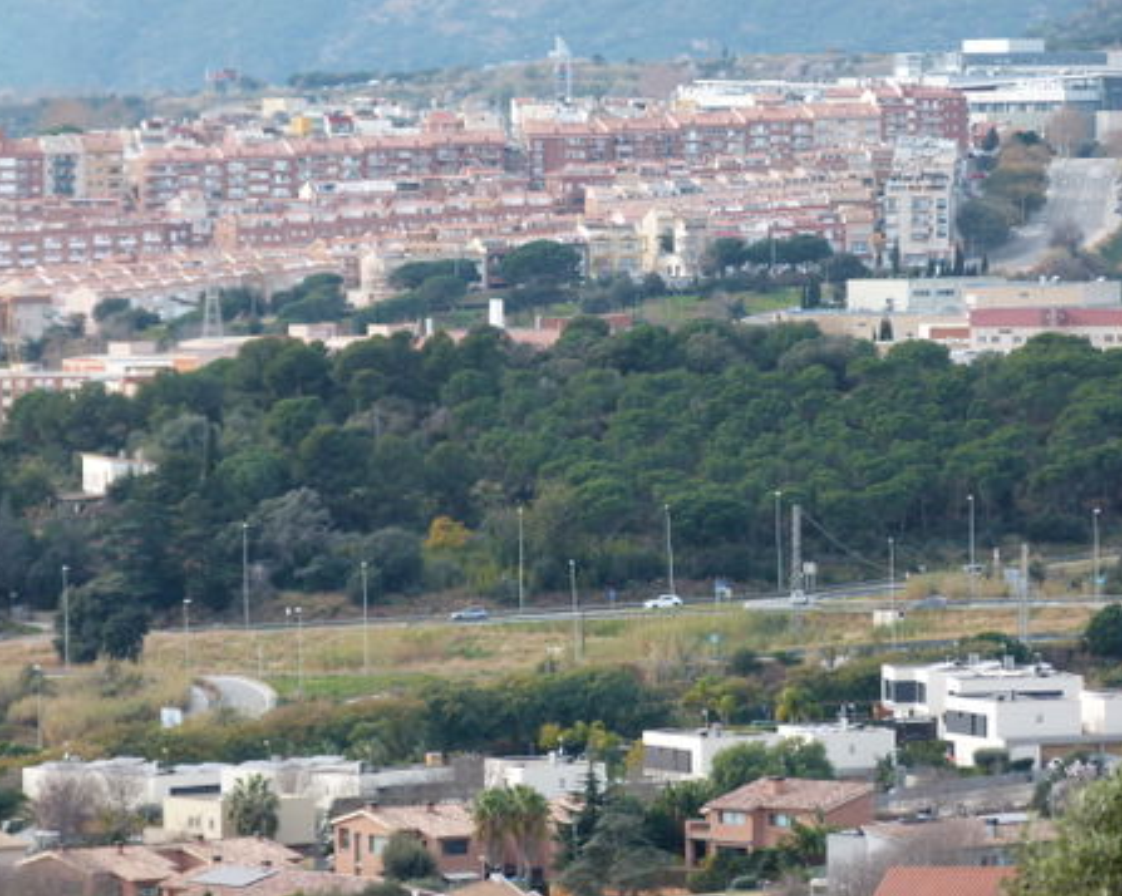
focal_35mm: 258
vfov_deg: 6.0
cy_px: 449
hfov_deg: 7.5
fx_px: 8562
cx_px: 585
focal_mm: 44.3
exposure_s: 1/250
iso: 100
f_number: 4
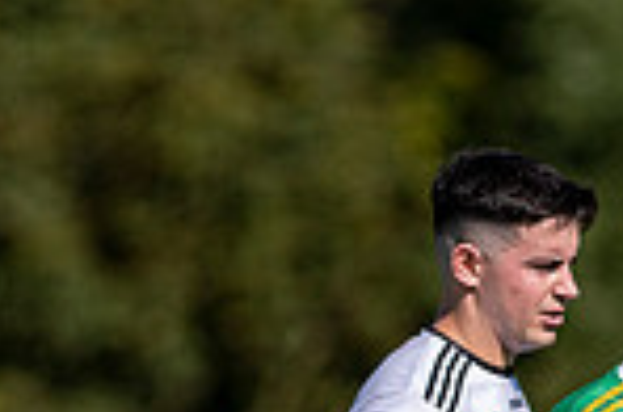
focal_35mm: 1786
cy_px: 742
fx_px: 30841
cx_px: 699
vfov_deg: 0.8
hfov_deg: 1.2
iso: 100
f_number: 2.8
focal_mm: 300
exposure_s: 1/2500
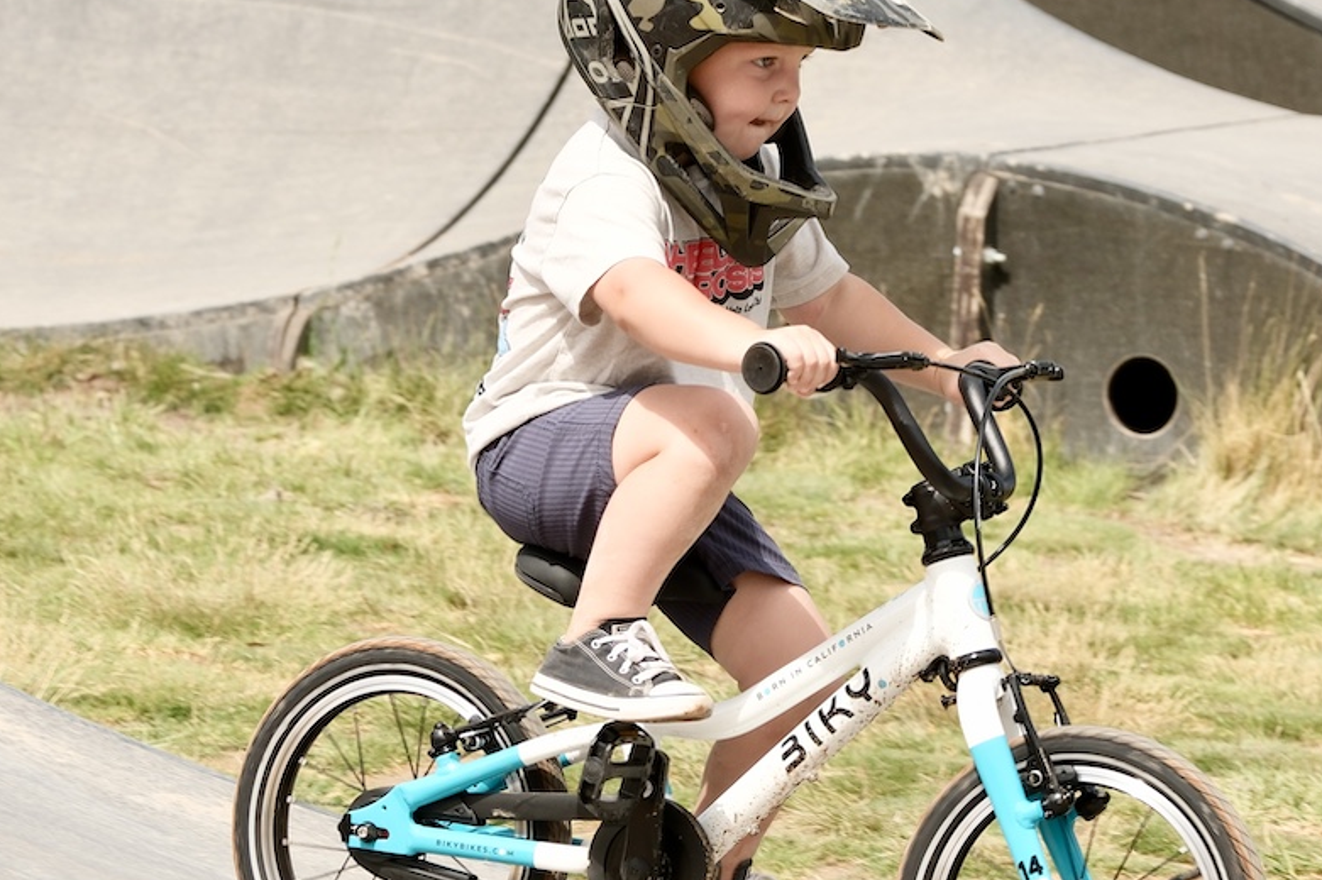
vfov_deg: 7.4
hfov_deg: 11.1
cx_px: 733
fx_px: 6827
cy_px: 489
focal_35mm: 186
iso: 125
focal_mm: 80.4
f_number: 5
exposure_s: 1/480
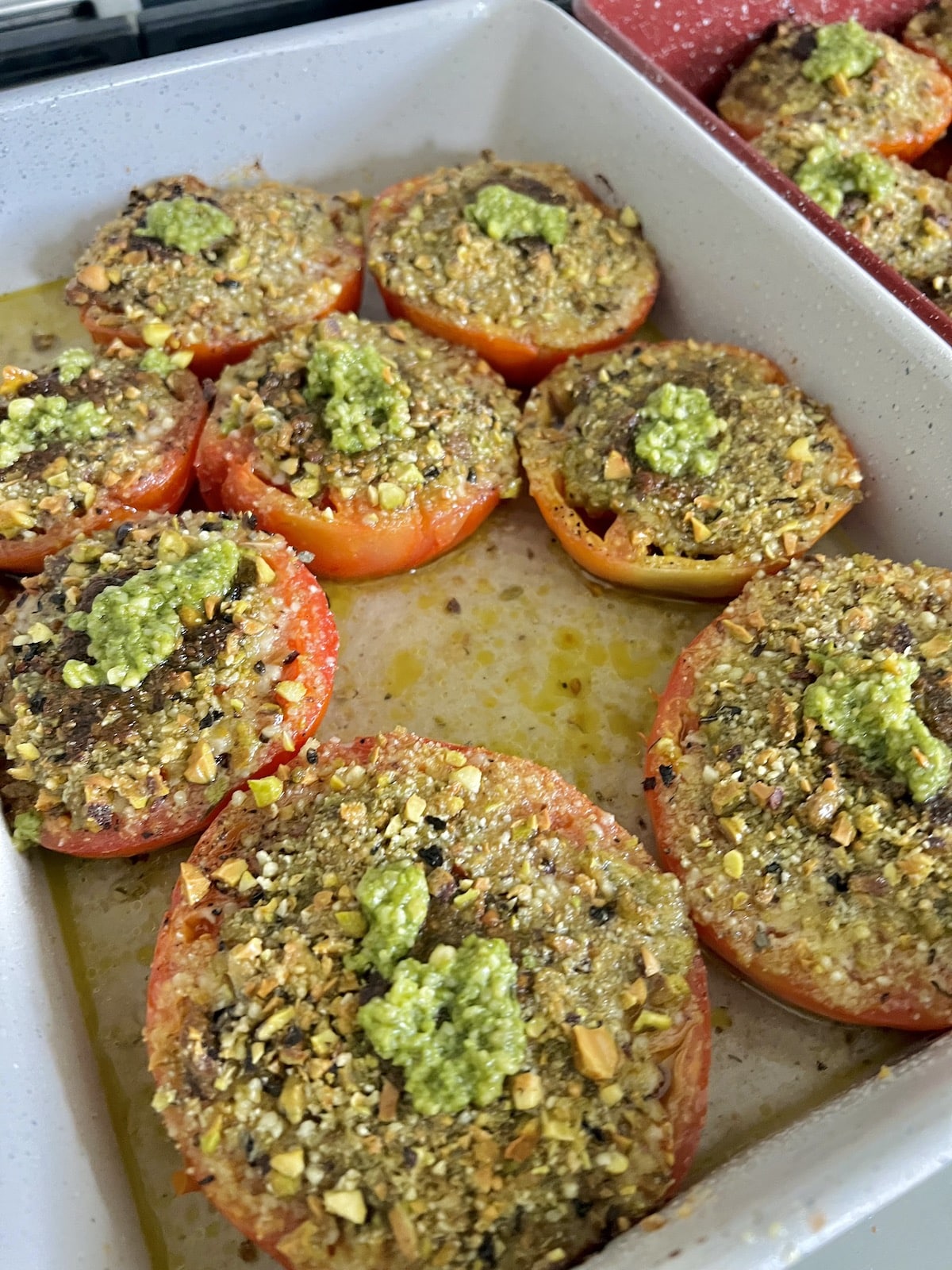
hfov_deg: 53.1
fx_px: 953
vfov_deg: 67.3
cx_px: 476
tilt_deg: -54.4
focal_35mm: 26
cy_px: 635
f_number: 1.5
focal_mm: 5.7
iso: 400
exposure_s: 1/40
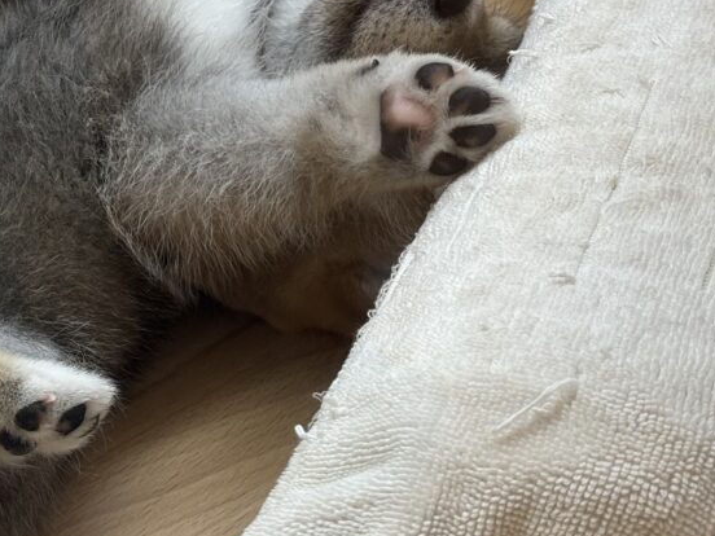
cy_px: 341
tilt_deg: -38.8
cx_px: -14
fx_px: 2334
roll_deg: +6.3
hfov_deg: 17.0
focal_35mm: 113
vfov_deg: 13.1
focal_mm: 5.96
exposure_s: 1/50
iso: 32
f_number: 1.6
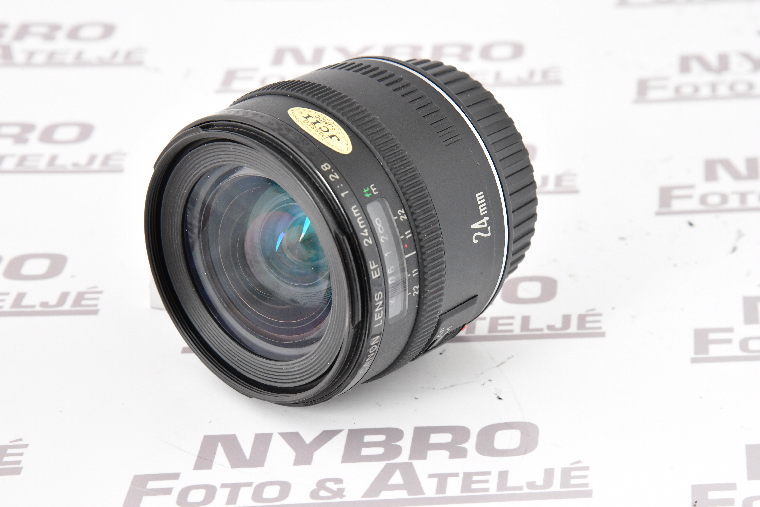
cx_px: 380
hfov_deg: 17.1
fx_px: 2533
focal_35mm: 120
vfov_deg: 11.4
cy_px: 254
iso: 2500
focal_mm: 120
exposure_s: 1/80
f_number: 14
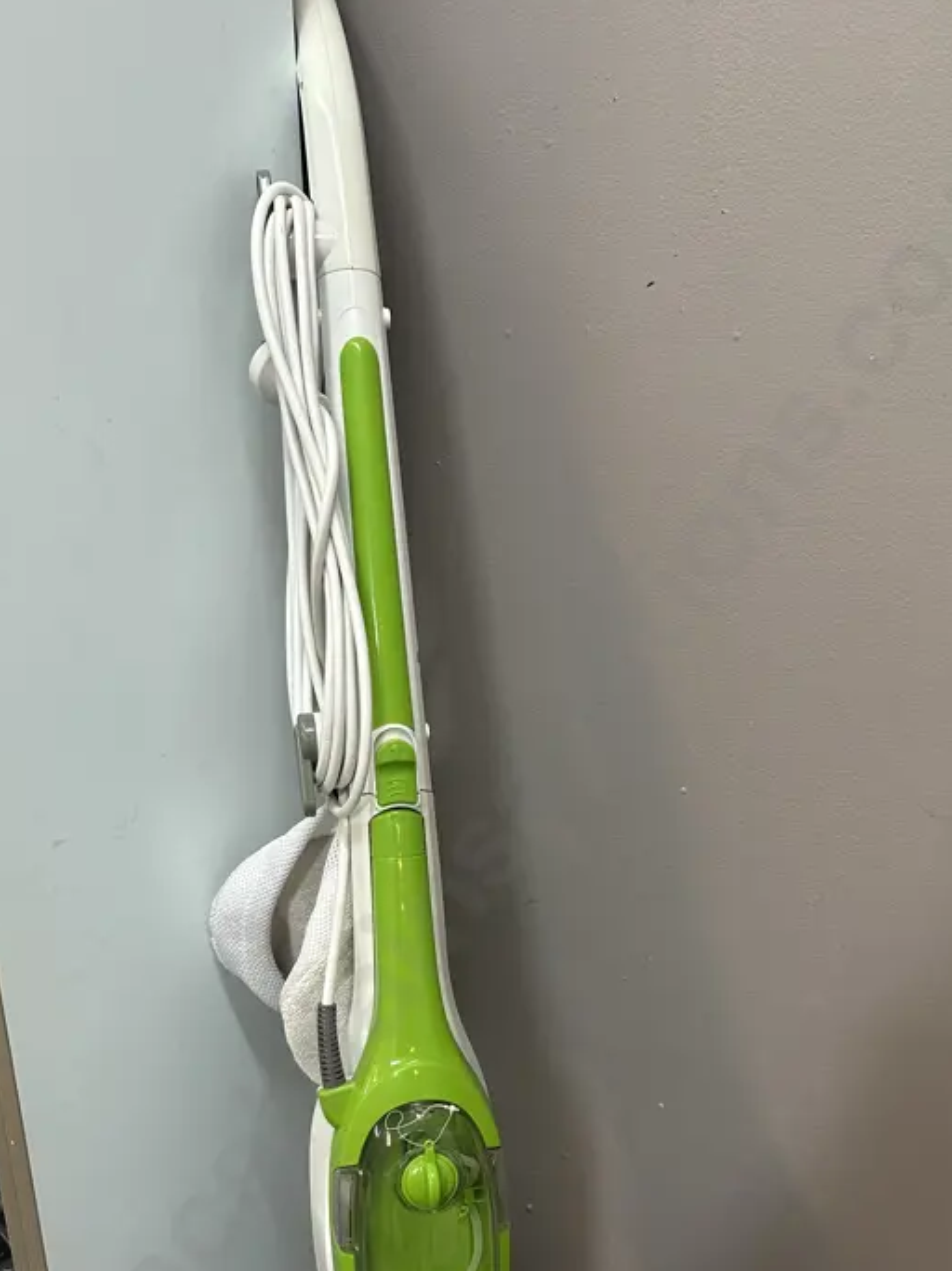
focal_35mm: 36
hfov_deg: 39.6
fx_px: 1320
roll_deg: +1.0
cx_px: 472
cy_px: 871
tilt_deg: -22.3
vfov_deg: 50.2
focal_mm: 6.86
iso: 125
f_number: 1.78
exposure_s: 1/50
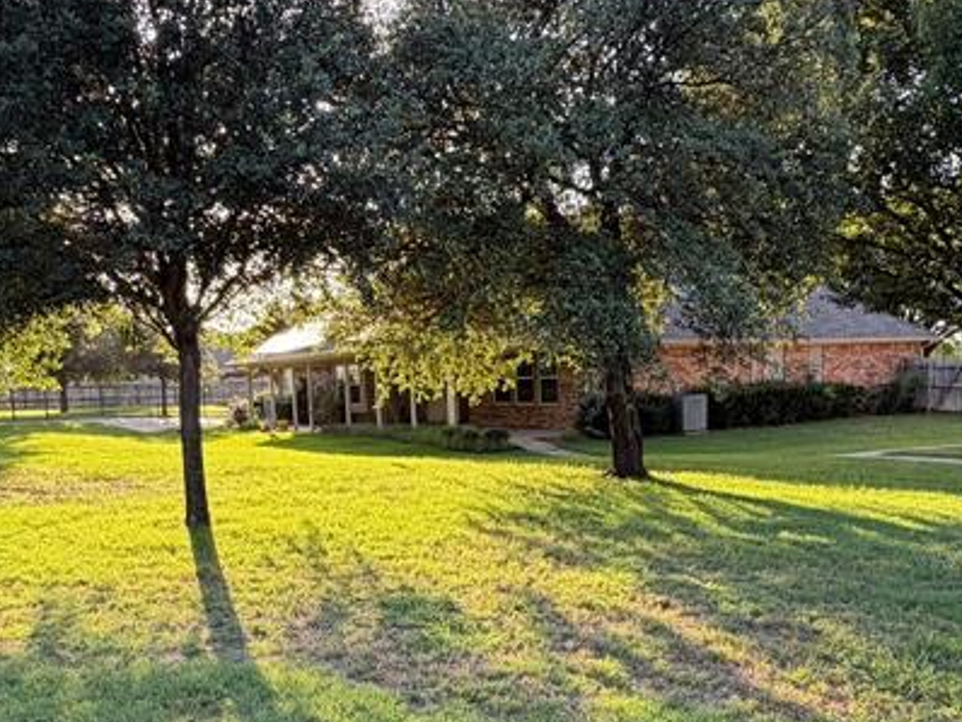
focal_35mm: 36
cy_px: 507
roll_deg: +2.4
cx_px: 450
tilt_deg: -7.8
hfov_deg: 51.3
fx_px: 1001
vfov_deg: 39.0
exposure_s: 1/176
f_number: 2.2
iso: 64
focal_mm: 2.22
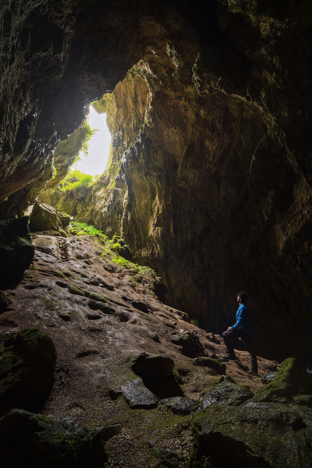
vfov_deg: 96.7
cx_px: 156
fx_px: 208
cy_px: 234
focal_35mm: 16
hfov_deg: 73.7
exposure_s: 1/4
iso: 400
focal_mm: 16
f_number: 11
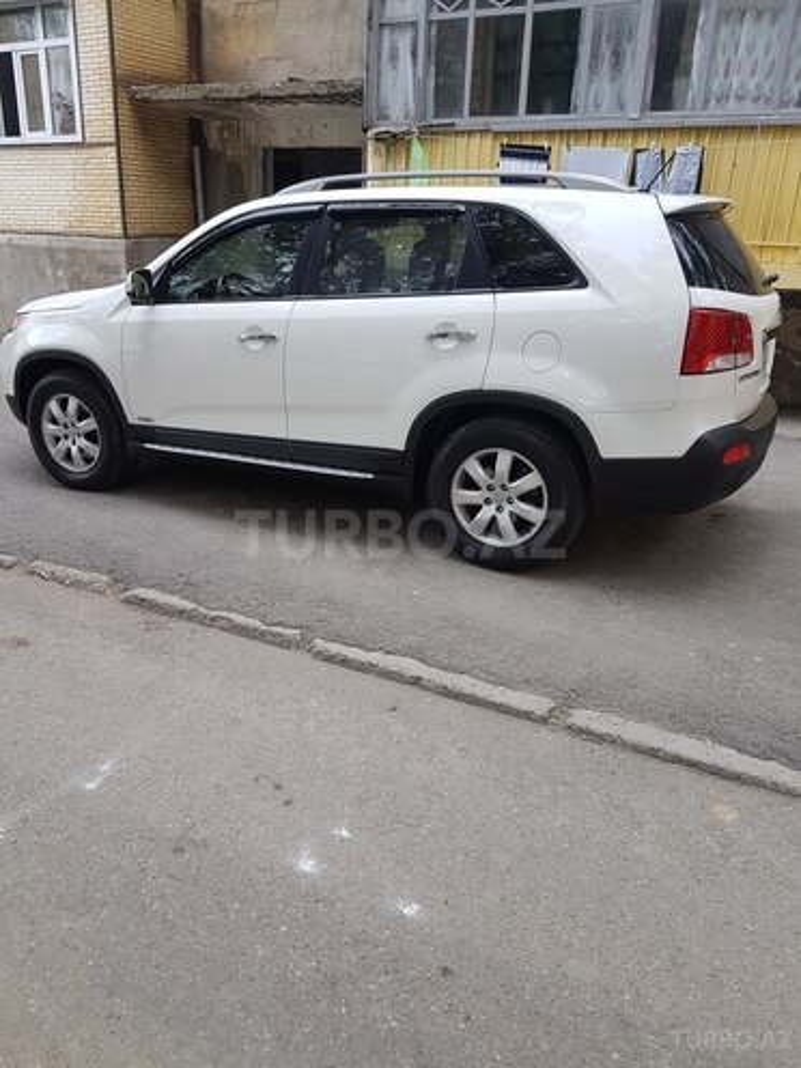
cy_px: 534
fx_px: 802
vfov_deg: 67.3
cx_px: 400
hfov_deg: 53.1
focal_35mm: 26
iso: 64
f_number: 1.7
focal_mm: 4.2
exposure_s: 1/100
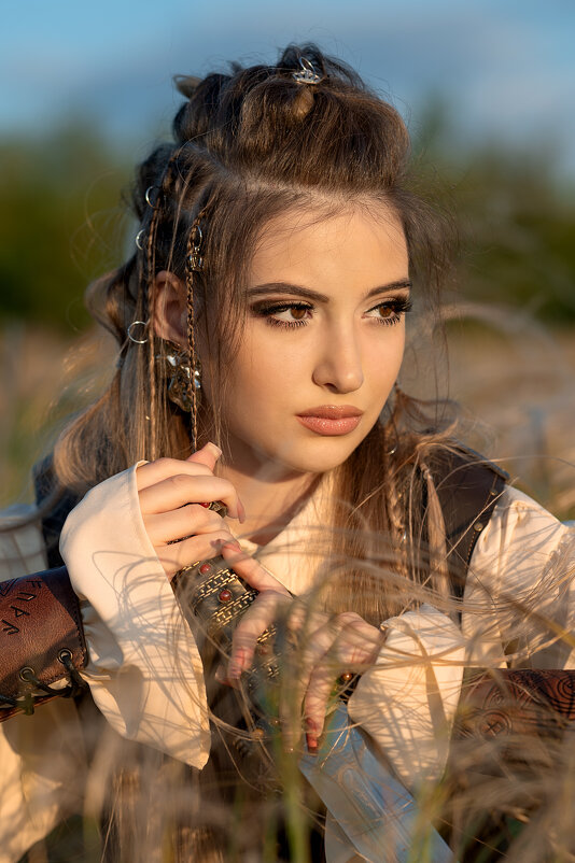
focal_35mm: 85
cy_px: 432
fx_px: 2038
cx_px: 288
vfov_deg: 23.9
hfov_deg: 16.1
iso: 100
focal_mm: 85
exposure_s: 1/1000
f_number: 2.8
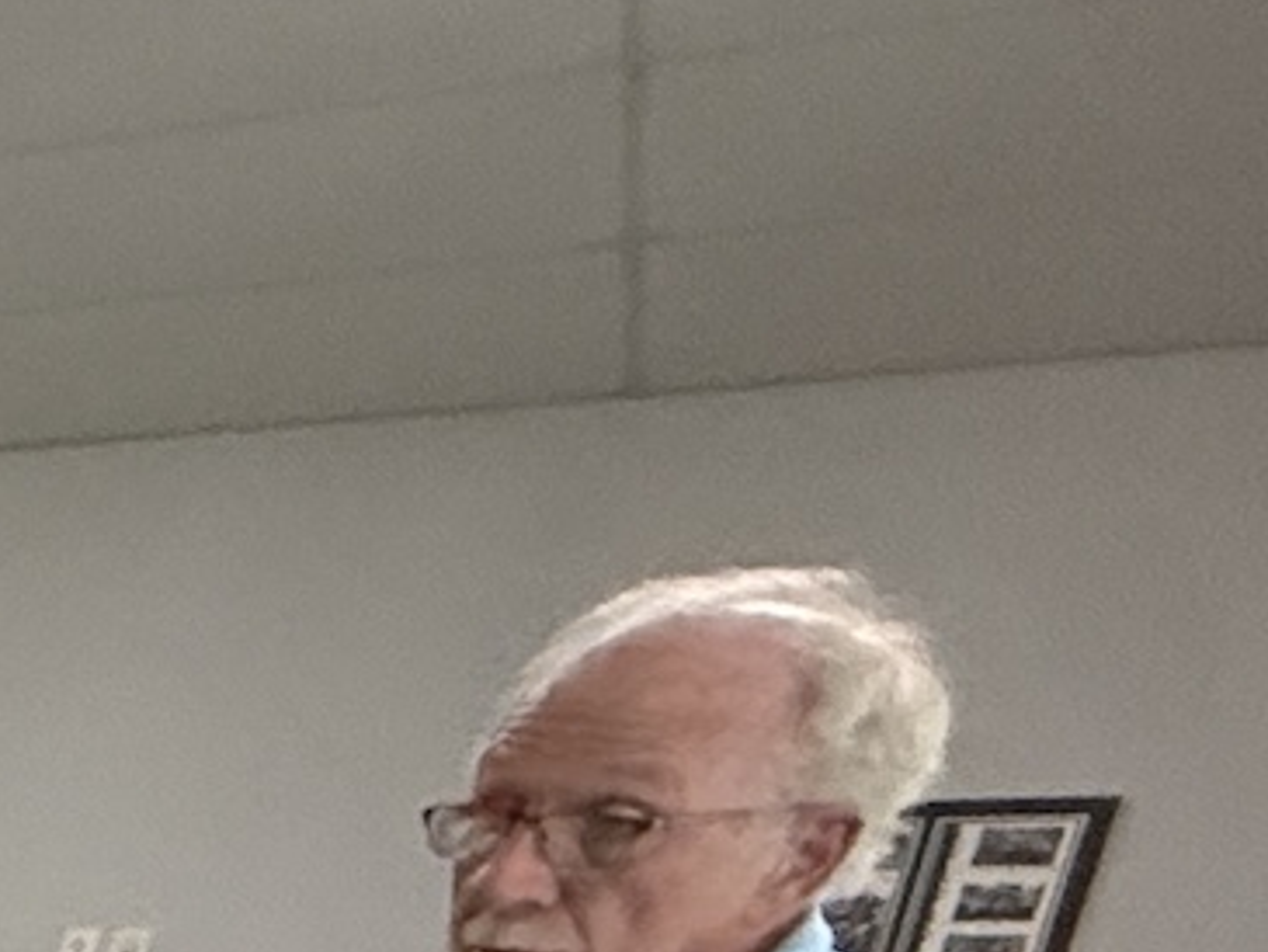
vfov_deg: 13.8
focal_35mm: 87
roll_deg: -1.9
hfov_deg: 11.7
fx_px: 3188
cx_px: -2484
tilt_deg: -17.0
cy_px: 2017
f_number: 2.2
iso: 500
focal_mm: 2.22
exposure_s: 1/60
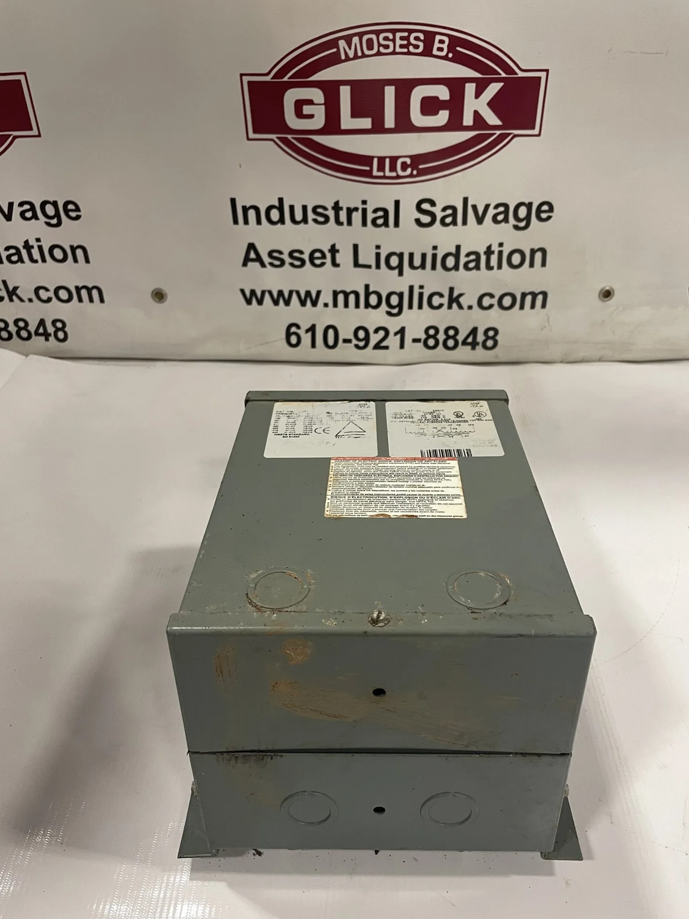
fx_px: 717
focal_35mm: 27
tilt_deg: -37.8
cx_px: 354
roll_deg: +0.5
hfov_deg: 51.3
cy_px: 469
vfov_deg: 65.3
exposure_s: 1/60
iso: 200
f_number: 1.6
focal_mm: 4.2
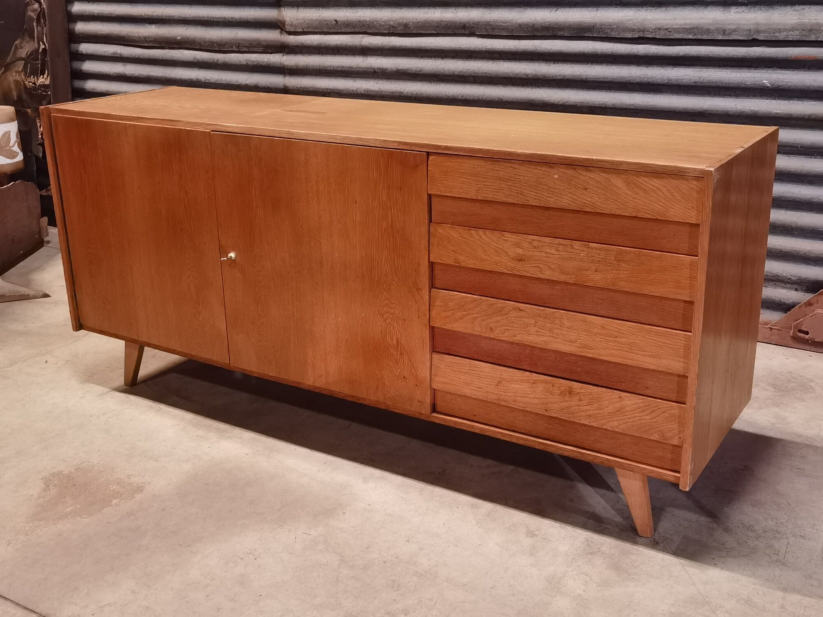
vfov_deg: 36.0
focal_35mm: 40
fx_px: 951
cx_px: 412
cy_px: 308
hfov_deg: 46.8
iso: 1000
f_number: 1.9
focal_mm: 6.71
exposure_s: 1/20
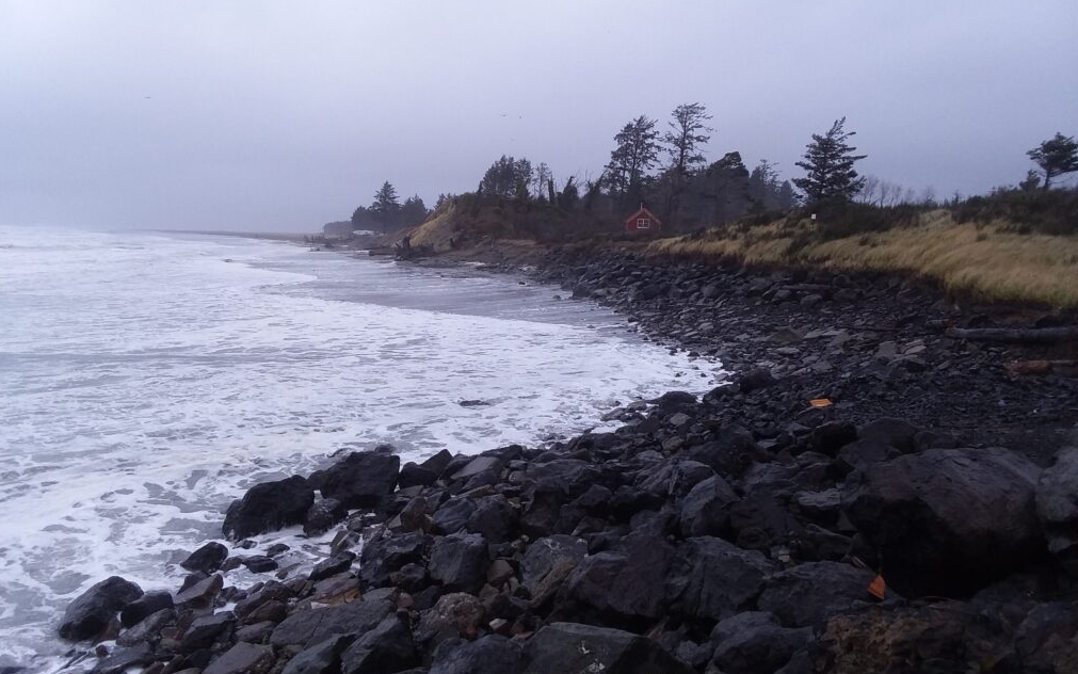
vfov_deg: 43.1
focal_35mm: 29
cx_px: 534
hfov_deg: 64.6
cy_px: 383
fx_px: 852
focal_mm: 2.91
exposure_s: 1/60
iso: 50
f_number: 1.9
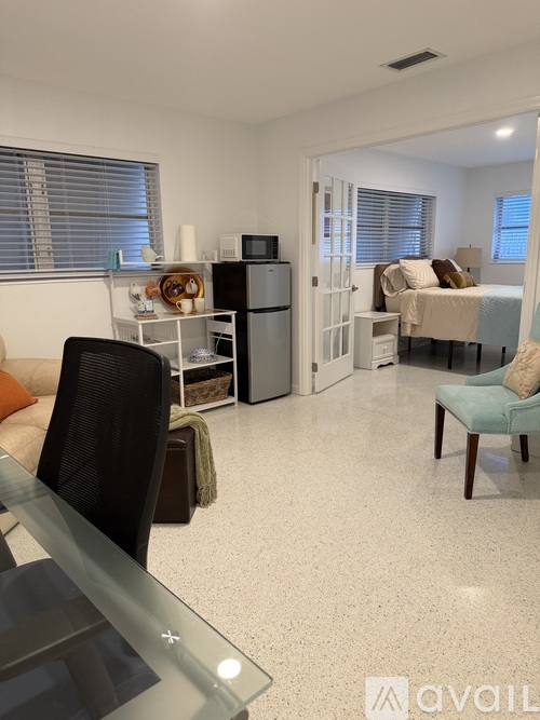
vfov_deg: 71.6
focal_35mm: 24
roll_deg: +0.5
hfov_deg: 56.8
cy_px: 360
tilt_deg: -11.2
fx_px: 499
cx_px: 270
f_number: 1.78
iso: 250
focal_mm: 6.76
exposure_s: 1/60
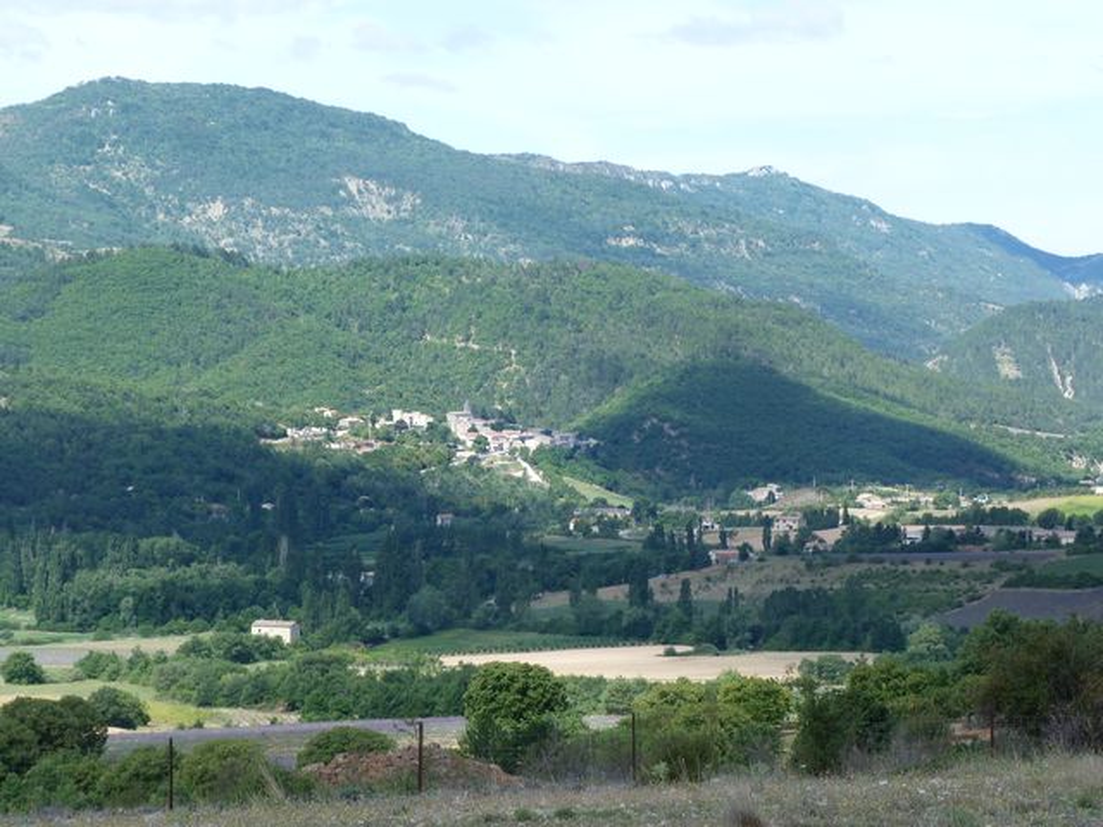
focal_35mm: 126
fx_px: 4015
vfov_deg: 11.8
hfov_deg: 15.6
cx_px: 552
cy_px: 414
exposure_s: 1/200
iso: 80
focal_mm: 22.7
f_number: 4.5
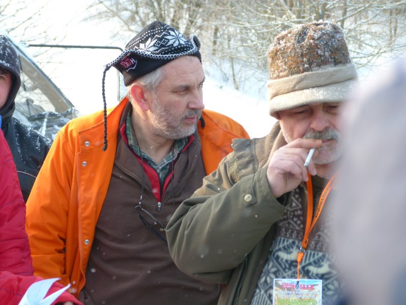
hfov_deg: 12.7
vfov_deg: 9.6
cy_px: 152
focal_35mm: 155
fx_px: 1818
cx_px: 203
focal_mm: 27.9
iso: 160
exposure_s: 1/200
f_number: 3.7
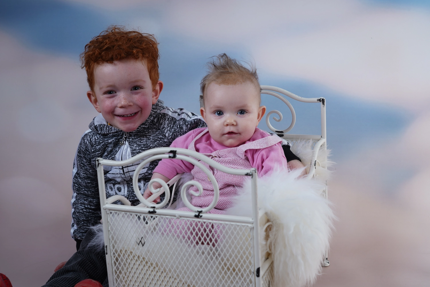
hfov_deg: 32.9
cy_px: 144
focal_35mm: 61
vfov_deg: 22.3
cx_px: 215
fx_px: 729
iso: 50
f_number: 6.3
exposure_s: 1/100
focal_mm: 61
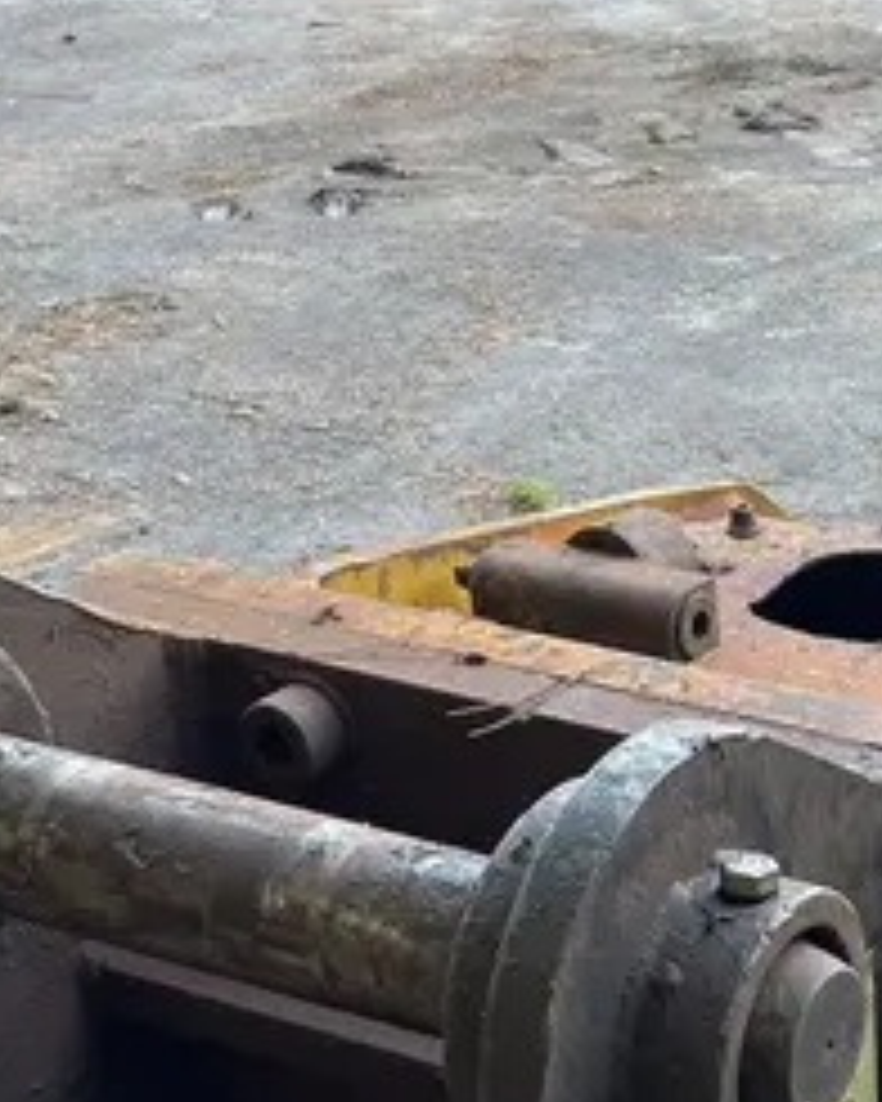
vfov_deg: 23.8
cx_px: 896
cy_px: 1149
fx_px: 2480
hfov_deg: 19.5
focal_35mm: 76
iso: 64
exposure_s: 1/121
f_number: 1.6
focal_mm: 4.2
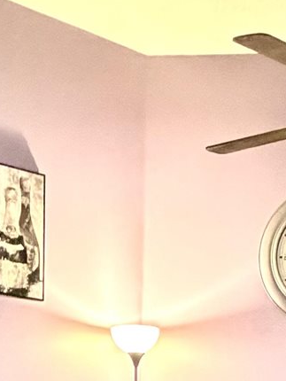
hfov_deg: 19.4
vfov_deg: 22.1
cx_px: 250
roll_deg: -2.4
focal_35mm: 75
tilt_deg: -6.6
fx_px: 825
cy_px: 551
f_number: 2.2
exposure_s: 1/30
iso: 1600
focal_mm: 2.22
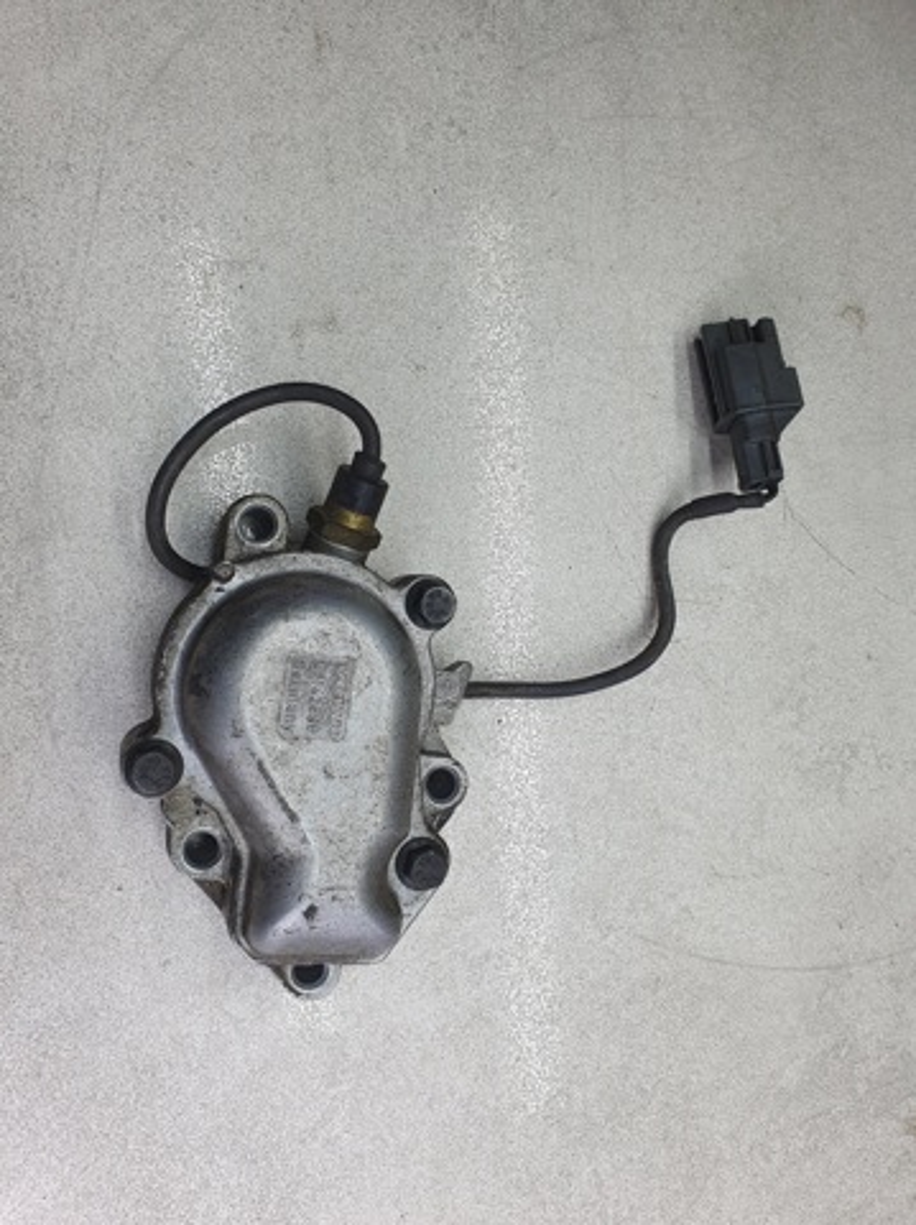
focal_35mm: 26
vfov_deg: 67.4
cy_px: 612
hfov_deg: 53.0
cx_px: 458
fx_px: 919
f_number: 2.4
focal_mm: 4.32
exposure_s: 1/116
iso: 50
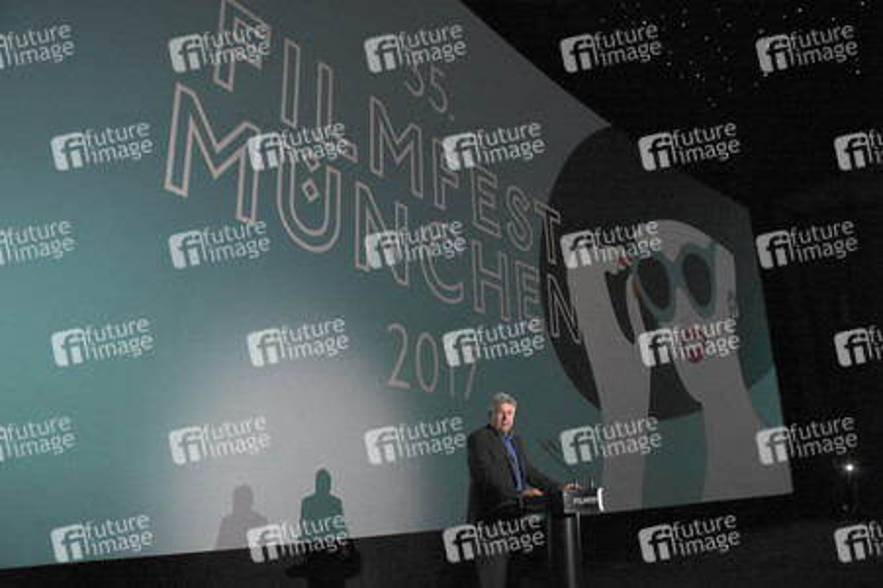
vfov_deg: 47.9
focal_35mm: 27
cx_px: 442
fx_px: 662
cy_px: 294
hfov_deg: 67.4
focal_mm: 18
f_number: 5
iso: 3200
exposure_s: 1/160
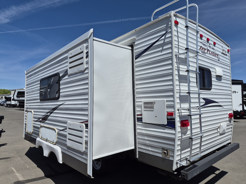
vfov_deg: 58.9
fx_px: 163
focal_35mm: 23
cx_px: 123
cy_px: 92
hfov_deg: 73.9
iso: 64
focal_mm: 5.4
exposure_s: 1/10000
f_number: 1.8
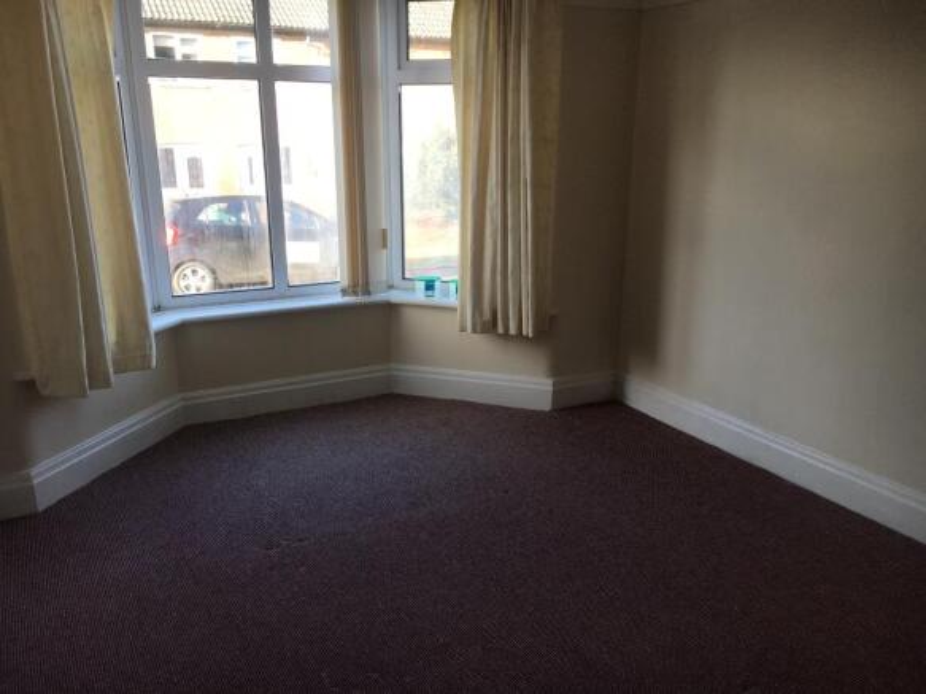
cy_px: 347
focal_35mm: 29
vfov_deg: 48.2
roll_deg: -0.2
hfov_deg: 61.7
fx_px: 776
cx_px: 463
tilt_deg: -16.6
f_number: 2.2
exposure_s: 1/100
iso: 40
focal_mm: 4.15
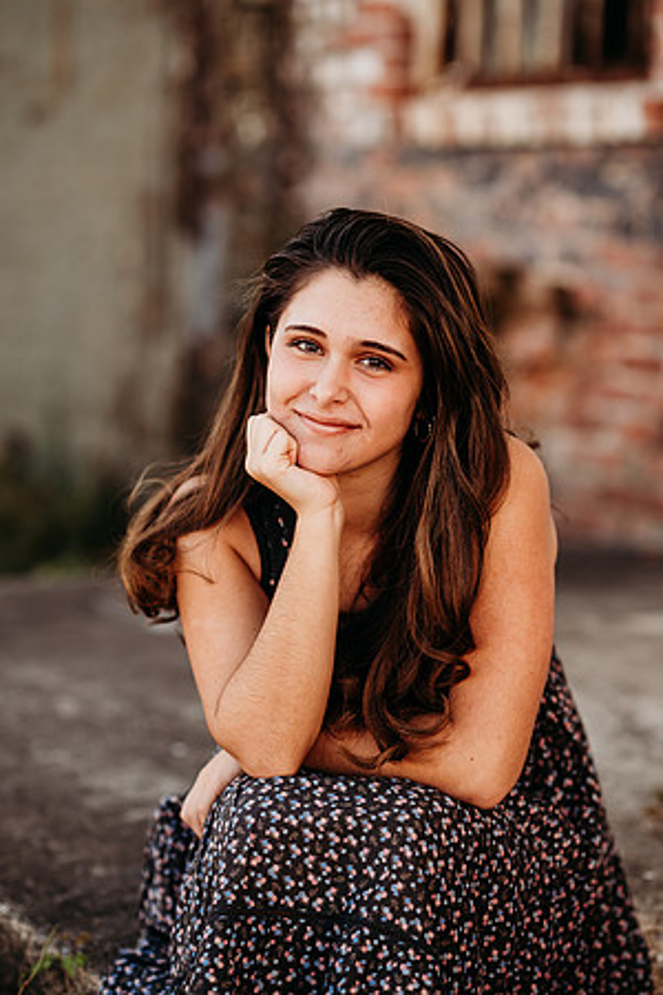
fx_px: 2348
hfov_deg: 16.1
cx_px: 332
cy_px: 498
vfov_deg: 23.9
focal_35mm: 85
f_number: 2.2
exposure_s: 1/640
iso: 100
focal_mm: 85
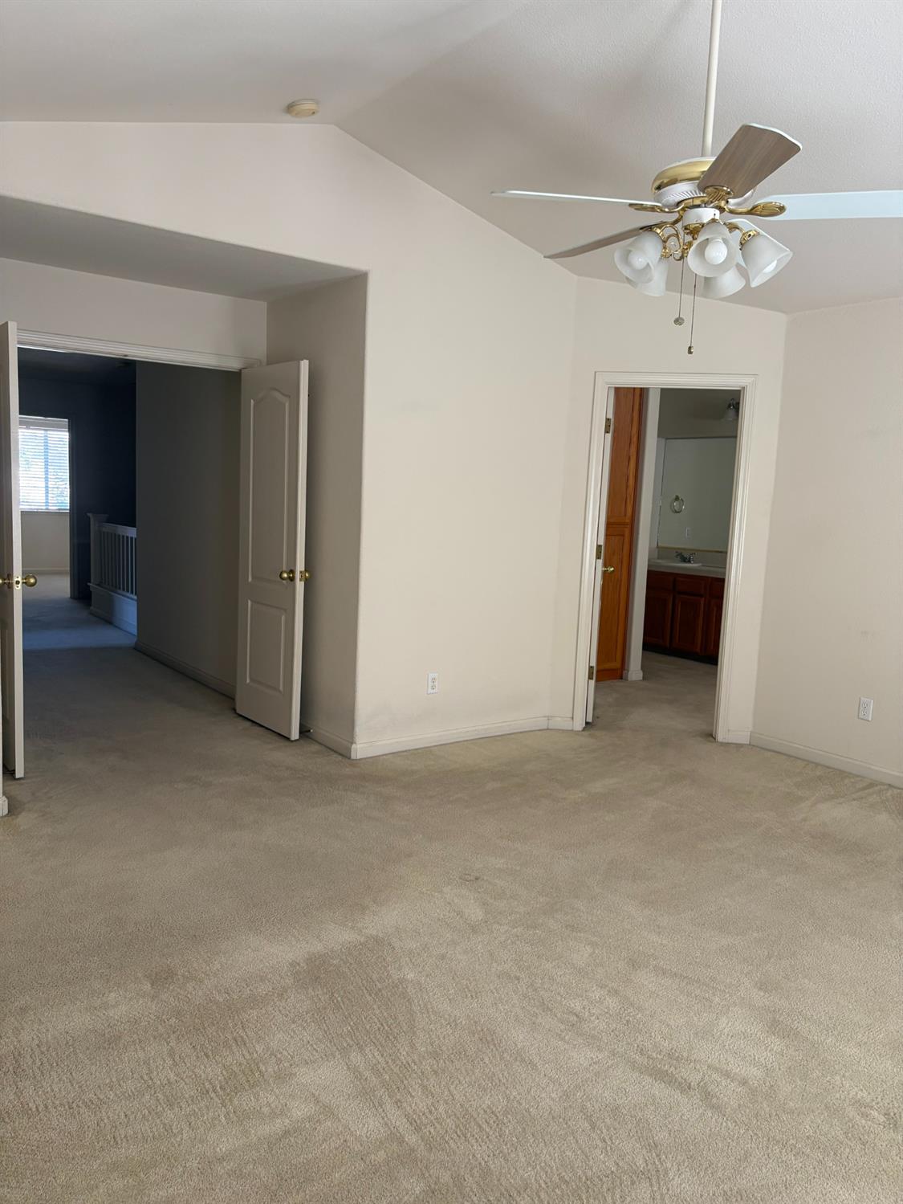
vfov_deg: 67.3
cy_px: 602
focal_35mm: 26
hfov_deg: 53.1
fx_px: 904
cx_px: 452
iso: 125
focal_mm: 5.96
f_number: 1.6
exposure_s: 1/88
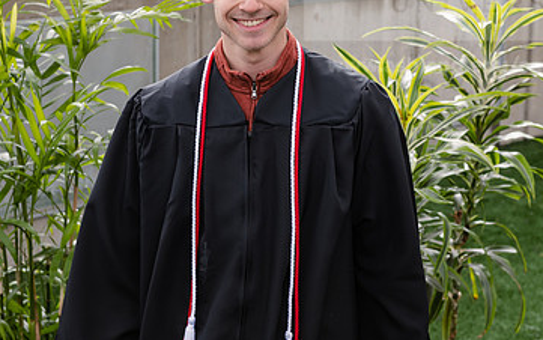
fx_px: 1407
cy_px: 97
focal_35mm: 95
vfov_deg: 13.7
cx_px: 259
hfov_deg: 21.8
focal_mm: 58
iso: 320
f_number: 5.6
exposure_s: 1/200
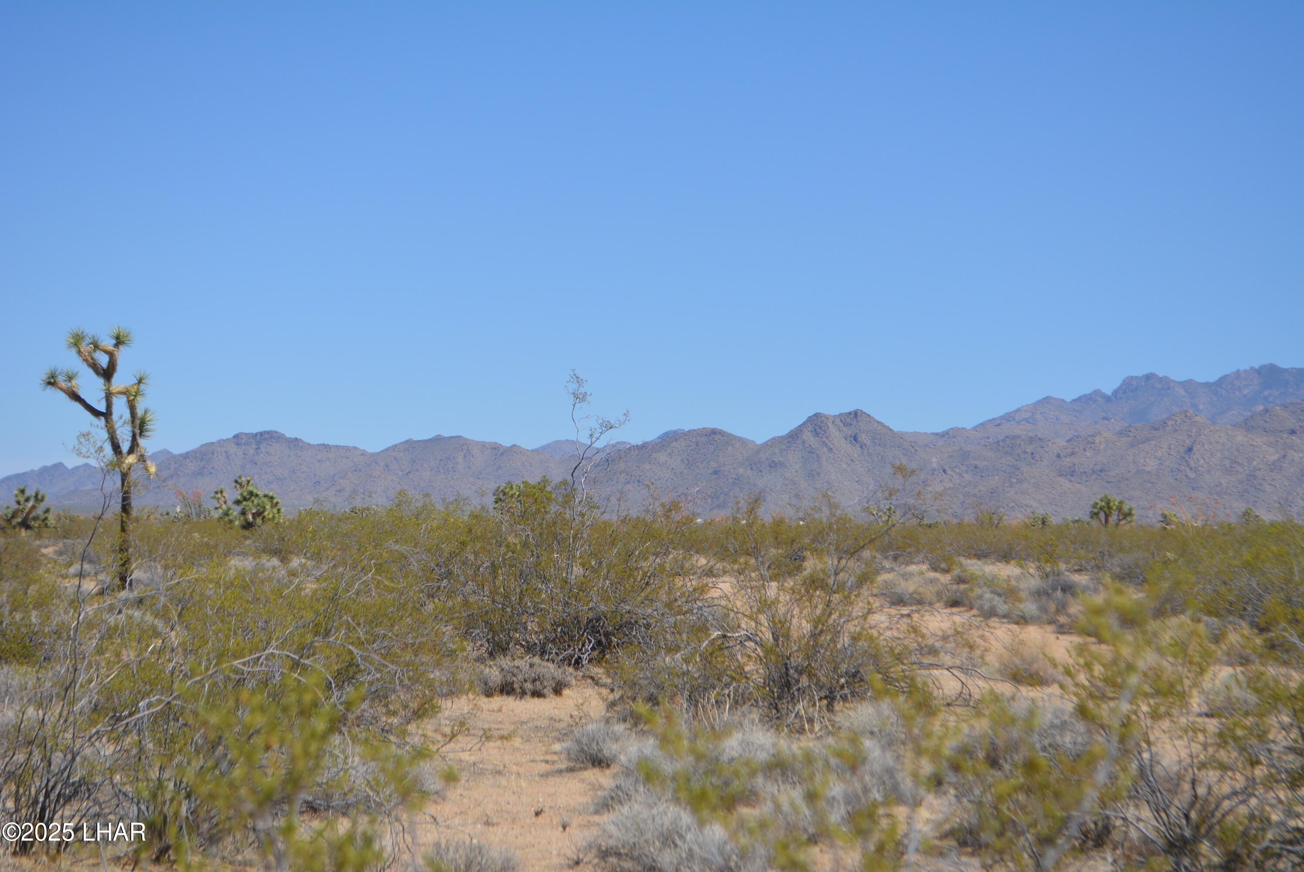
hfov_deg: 24.6
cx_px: 652
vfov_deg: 16.6
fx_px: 2991
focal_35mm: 82
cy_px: 436
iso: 400
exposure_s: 1/1600
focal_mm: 55
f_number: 7.1
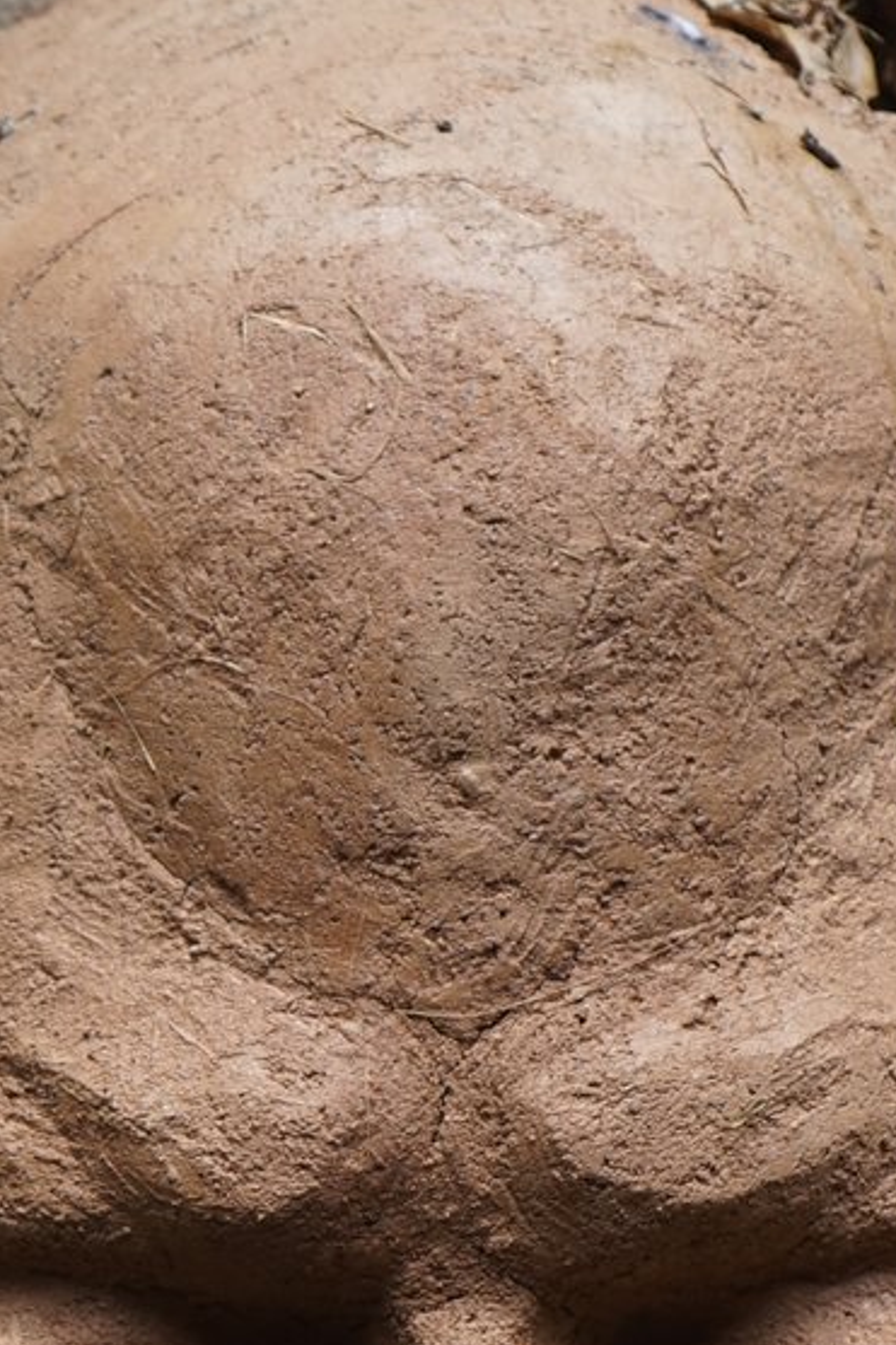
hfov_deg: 10.5
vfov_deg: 15.2
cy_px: 1574
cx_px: 459
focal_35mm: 131
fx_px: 4893
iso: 100
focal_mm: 38
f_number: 4.5
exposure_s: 1/160
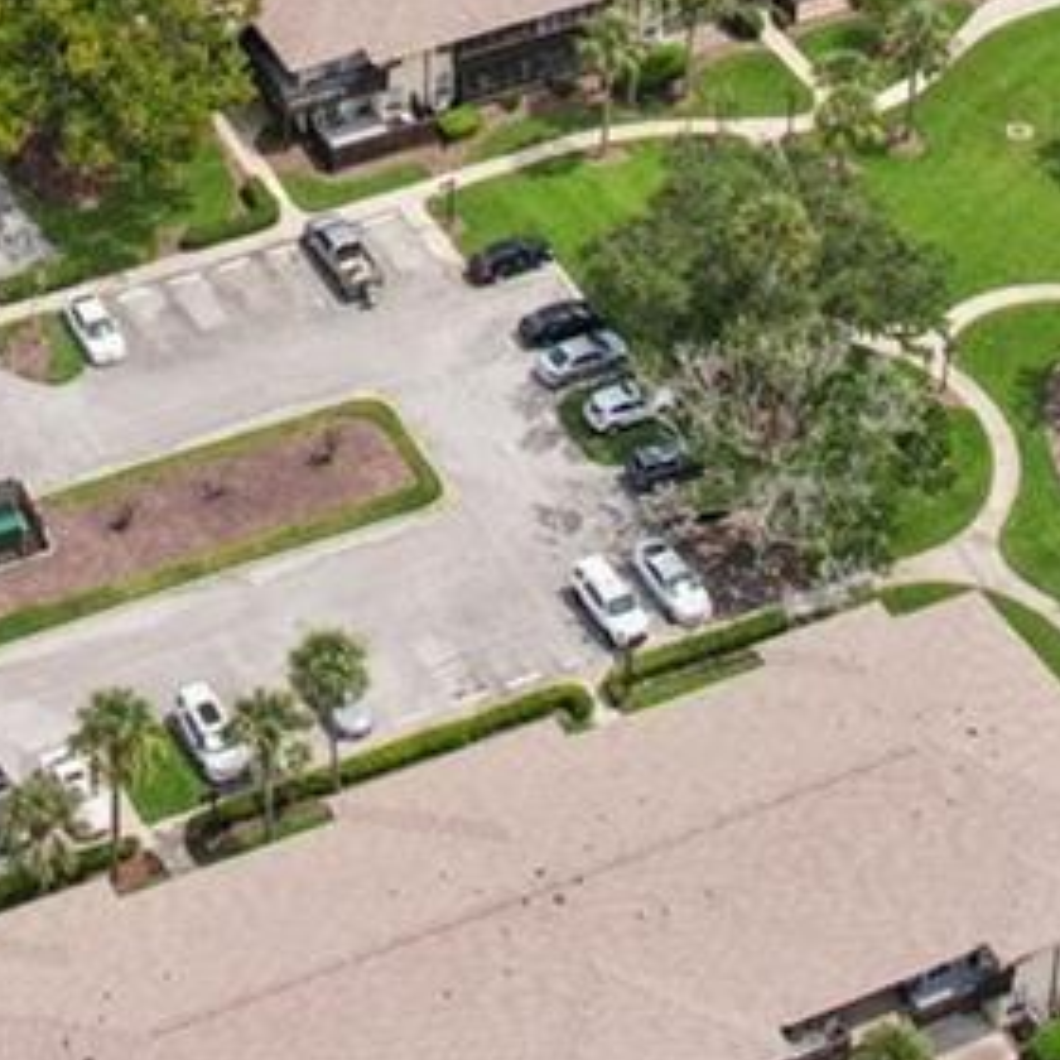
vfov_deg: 14.6
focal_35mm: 107
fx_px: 3707
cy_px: -727
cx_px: 220
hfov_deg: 16.2
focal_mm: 8.38
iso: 120
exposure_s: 1/2000
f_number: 2.8
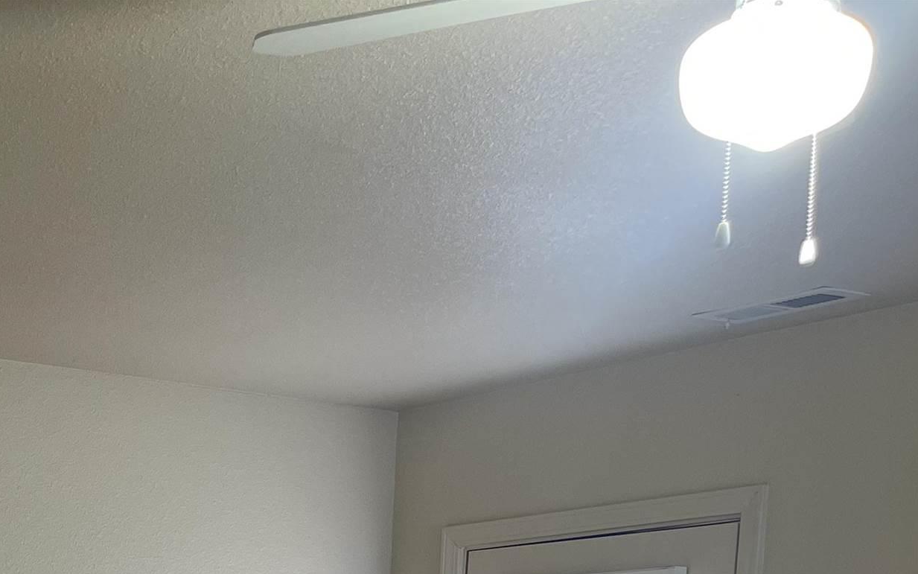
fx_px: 1651
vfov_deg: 17.7
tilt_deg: -4.7
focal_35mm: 66
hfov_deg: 27.8
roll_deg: -1.8
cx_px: -136
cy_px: 856
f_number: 1.6
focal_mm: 5.1
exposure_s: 1/60
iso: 80
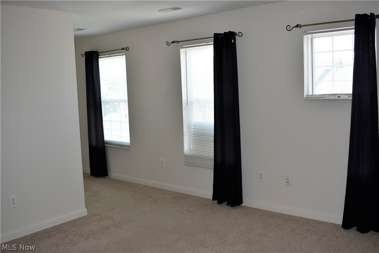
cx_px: 190
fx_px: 379
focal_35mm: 36
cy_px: 126
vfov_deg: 36.9
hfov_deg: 53.1
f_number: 5.6
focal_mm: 24
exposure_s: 1/125
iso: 560
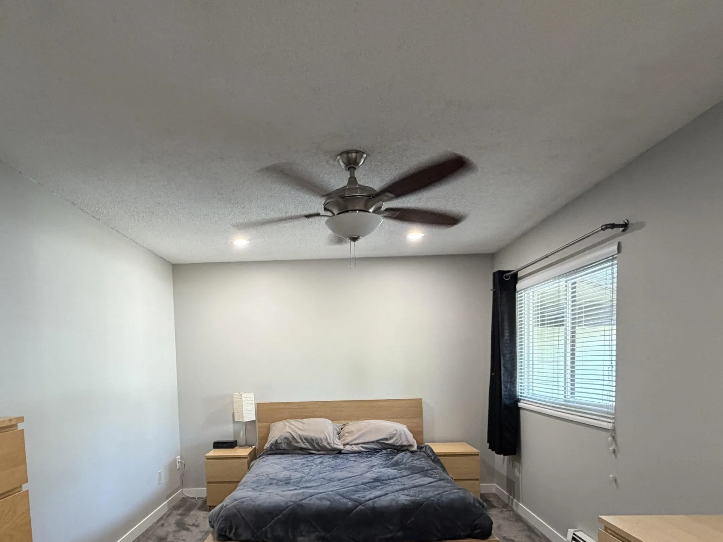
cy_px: 389
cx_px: 318
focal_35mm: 22
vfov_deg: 58.7
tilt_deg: -3.1
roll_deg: +1.2
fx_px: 459
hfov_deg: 76.1
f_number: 2.2
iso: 250
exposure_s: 1/60
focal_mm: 2.22
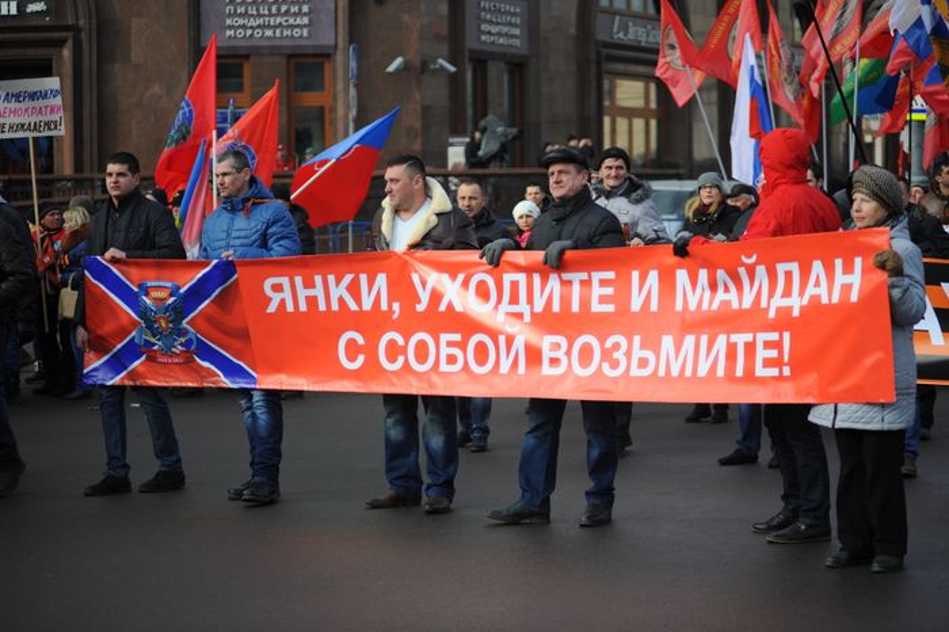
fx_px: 2108
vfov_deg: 17.0
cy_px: 316
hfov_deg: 25.4
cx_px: 474
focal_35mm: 80
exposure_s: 1/3200
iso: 400
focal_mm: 80
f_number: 2.8
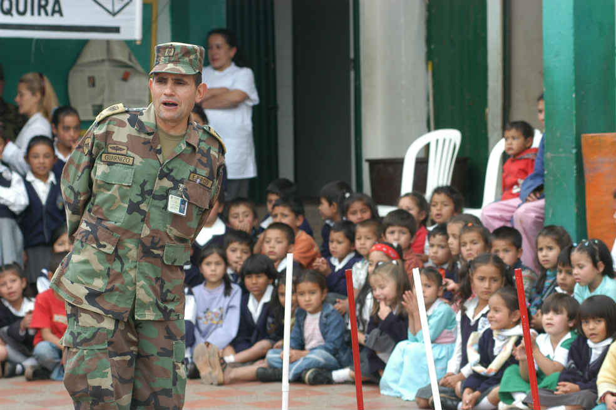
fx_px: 2360
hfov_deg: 14.9
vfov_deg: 9.9
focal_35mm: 138
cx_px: 308
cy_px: 205
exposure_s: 1/250
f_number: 4.5
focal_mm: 92
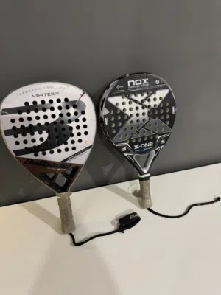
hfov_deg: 56.8
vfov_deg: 71.6
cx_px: 110
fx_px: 204
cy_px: 148
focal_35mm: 24
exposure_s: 1/50
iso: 320
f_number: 1.78
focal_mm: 6.76
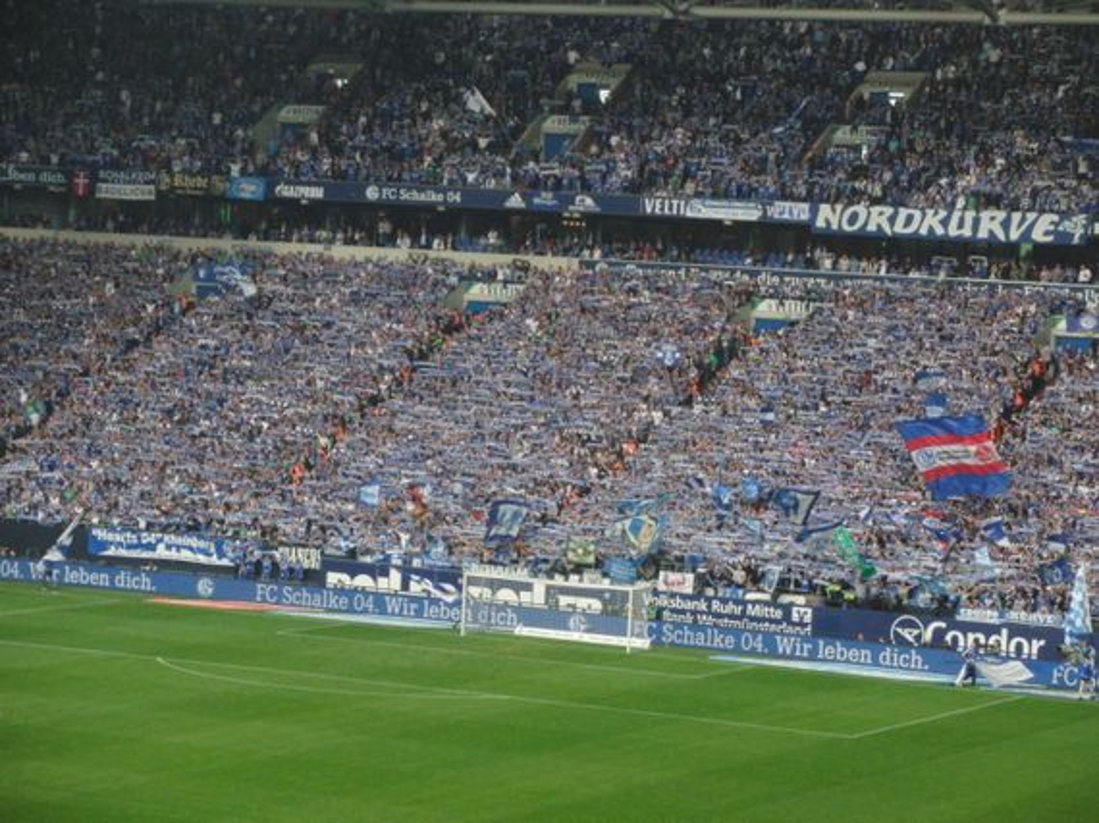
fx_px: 3618
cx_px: 550
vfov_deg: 13.0
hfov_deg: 17.3
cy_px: 412
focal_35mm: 114
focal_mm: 19.8
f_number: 4.2
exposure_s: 1/500
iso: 500
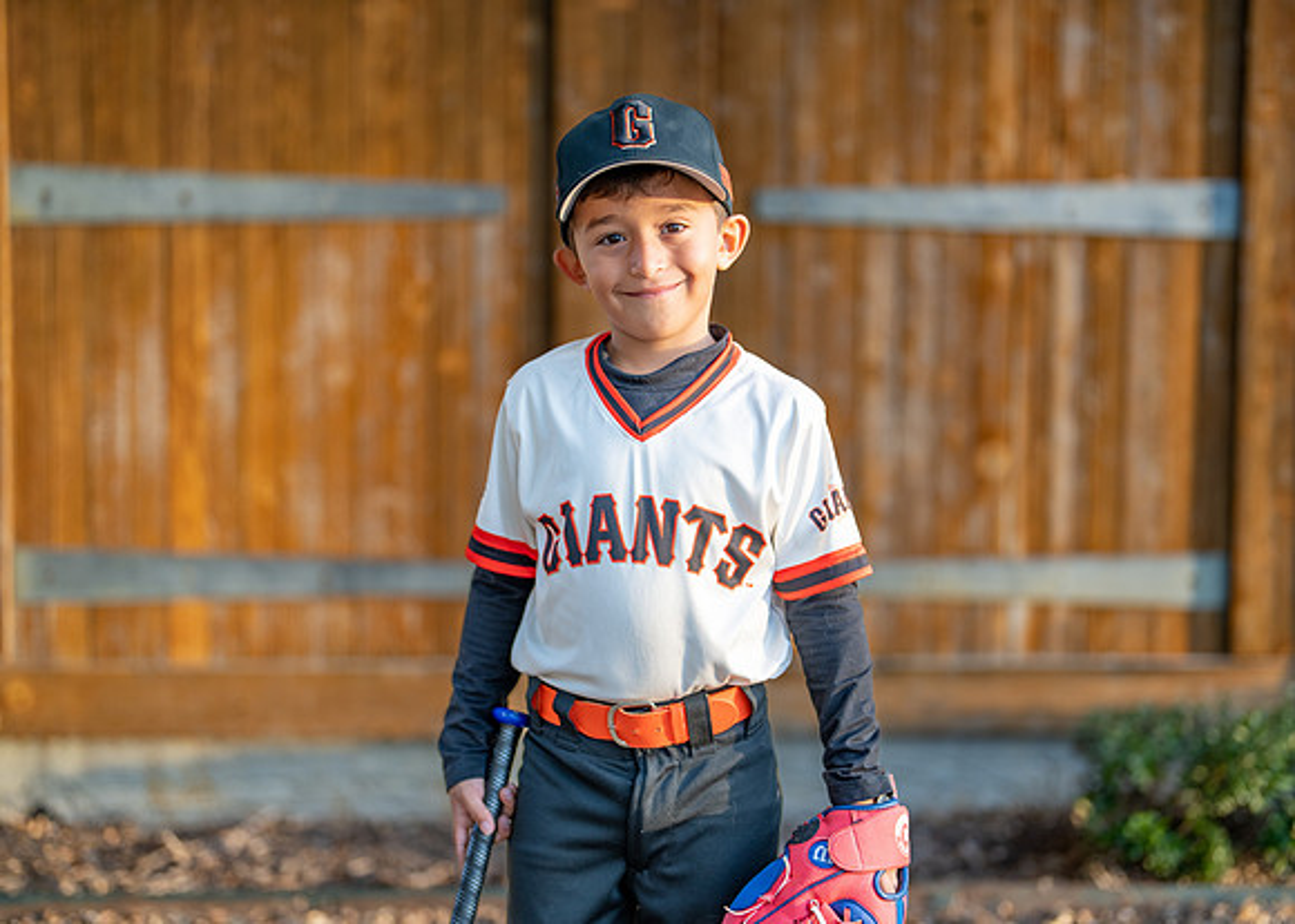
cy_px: 450
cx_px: 676
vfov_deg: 25.6
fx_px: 2036
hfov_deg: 35.3
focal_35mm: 55
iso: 100
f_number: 1.2
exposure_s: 1/640
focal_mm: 50
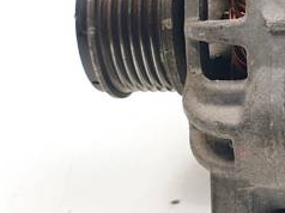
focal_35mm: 70
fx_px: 576
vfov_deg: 20.9
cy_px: 72
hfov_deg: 25.1
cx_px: 340
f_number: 2.4
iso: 50
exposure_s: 1/164
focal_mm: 4.3
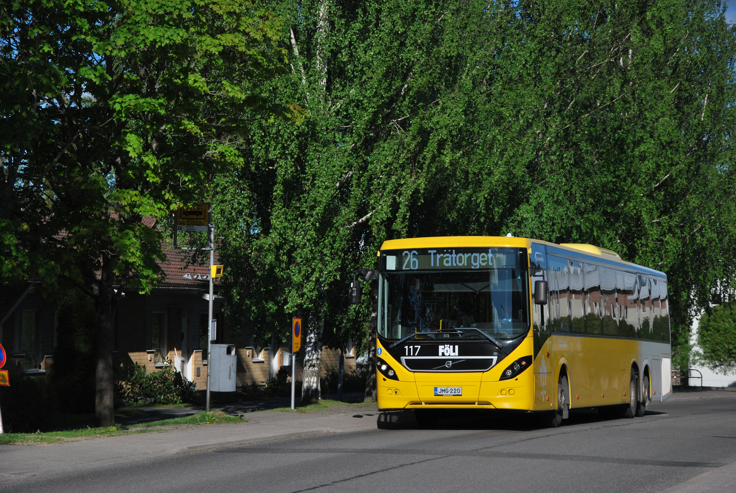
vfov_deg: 12.2
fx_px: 2303
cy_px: 246
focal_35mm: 112
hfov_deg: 18.2
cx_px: 368
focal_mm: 75
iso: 200
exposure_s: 1/2000
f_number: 8
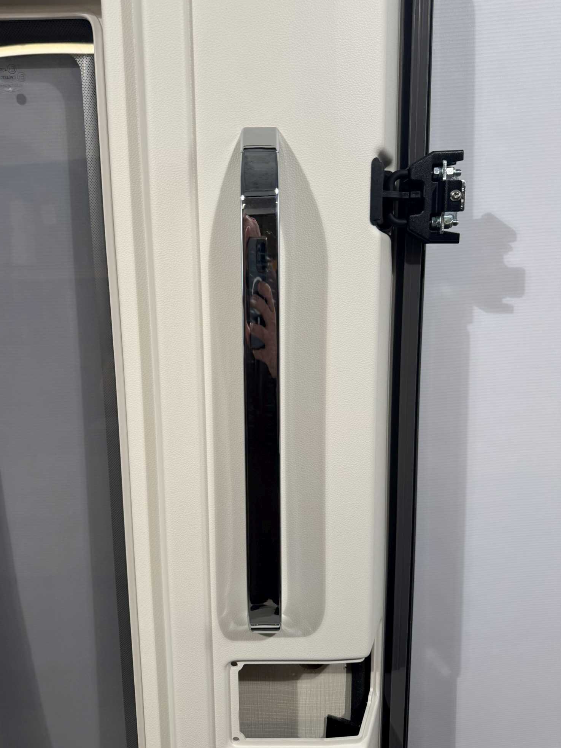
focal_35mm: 25
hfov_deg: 54.9
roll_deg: +1.5
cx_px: 271
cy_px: 368
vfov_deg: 69.4
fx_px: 540
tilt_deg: -15.2
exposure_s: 1/270
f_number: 1.78
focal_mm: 6.76
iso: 64
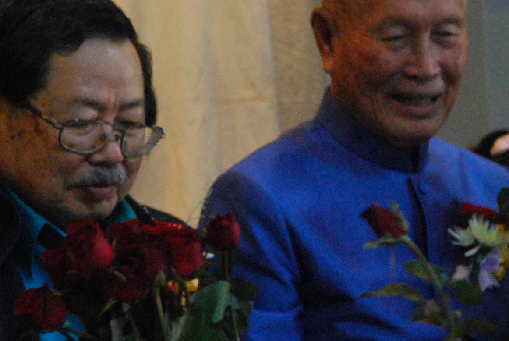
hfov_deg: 8.9
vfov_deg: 6.0
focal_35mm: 230
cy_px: 259
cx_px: -73
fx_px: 3256
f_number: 5.6
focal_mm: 46
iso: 1600
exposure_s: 1/25
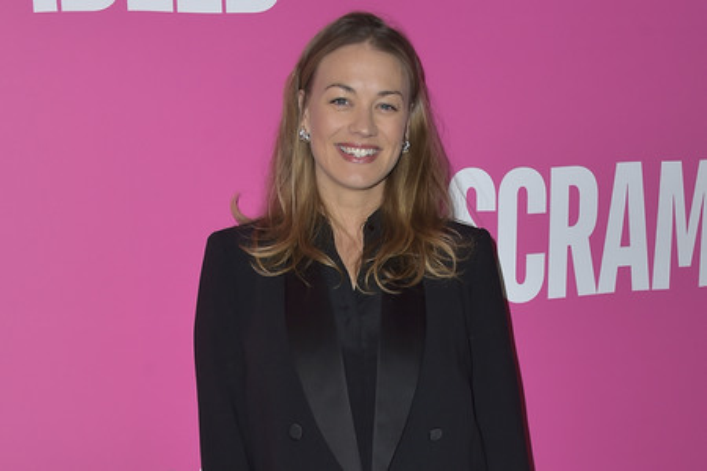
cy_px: 236
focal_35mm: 35
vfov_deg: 37.9
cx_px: 354
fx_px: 687
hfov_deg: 54.4
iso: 160
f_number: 6.3
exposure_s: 1/250
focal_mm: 35
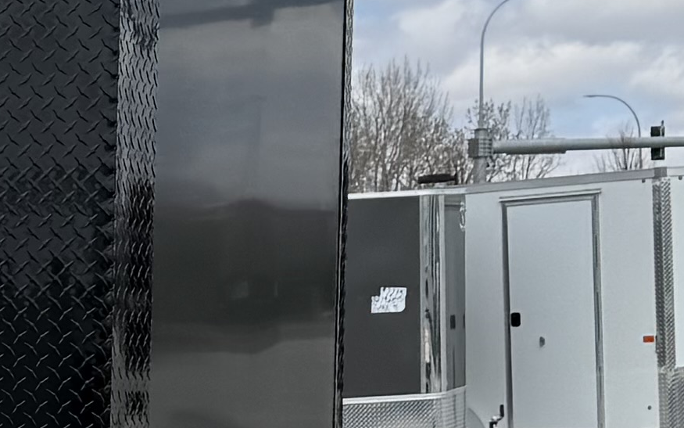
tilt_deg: -0.6
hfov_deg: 11.5
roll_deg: +2.3
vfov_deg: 7.8
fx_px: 3095
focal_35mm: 166
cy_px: 544
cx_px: -615
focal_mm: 6.76
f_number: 1.78
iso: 80
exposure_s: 1/5714
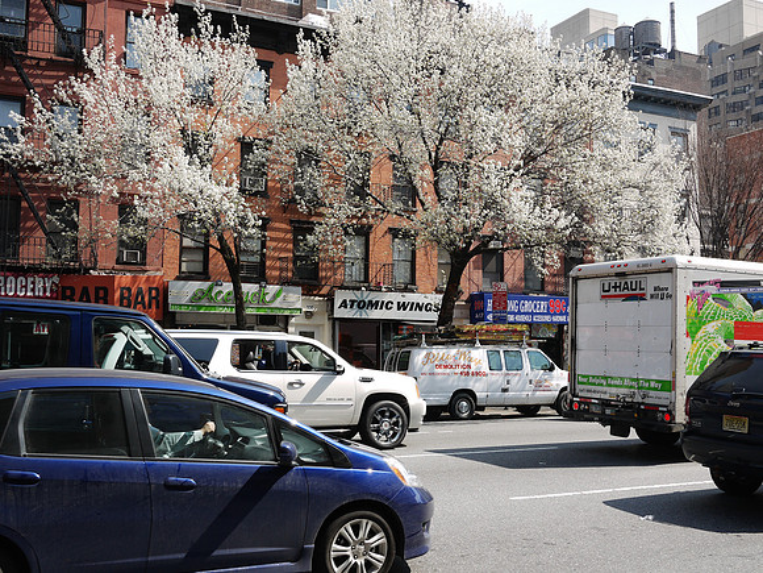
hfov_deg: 46.8
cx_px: 382
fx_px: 882
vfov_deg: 36.0
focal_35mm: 40
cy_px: 286
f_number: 6.3
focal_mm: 20
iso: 100
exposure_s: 1/250
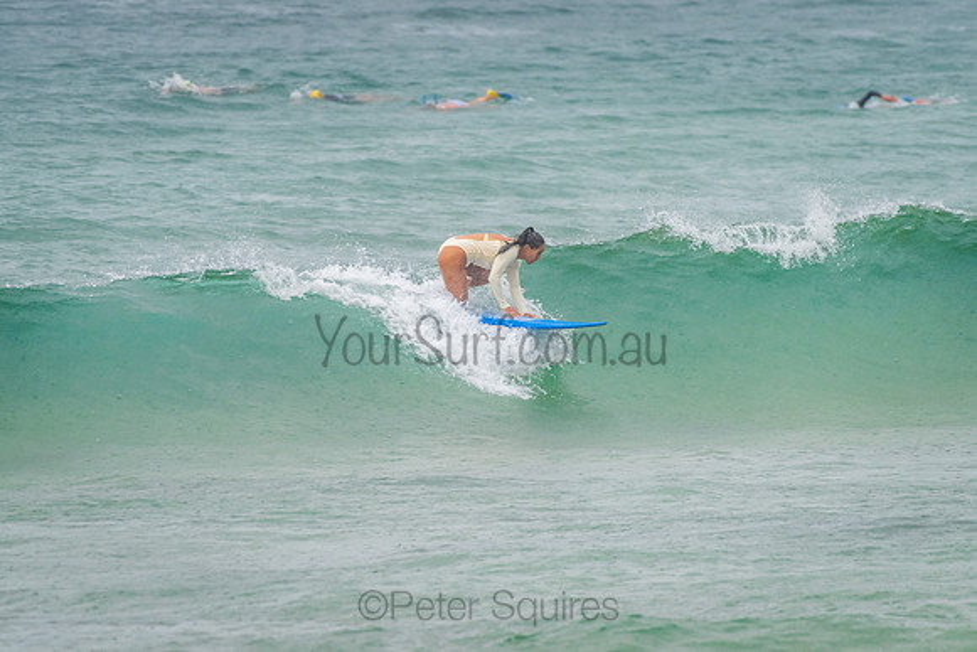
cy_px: 298
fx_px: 16619
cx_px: 470
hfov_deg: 3.4
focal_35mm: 612
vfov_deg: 2.2
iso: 560
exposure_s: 1/320
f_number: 5.6
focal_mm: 500
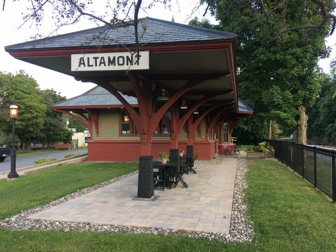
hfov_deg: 61.7
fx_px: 281
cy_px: 126
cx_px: 168
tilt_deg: +0.7
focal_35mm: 29
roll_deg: -0.4
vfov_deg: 48.2
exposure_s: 1/60
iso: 32
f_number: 2.2
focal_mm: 4.15
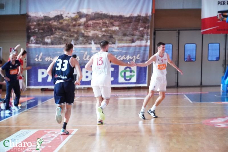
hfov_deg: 17.7
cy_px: 76
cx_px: 114
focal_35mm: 116
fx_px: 732
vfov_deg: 11.9
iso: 5000
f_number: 4
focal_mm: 77
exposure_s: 1/500
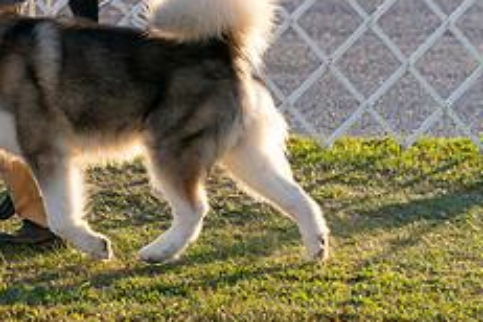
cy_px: -51
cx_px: 36
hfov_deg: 6.1
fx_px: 4521
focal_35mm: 337
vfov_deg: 4.1
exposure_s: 1/1600
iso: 1000
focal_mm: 134
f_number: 4.5
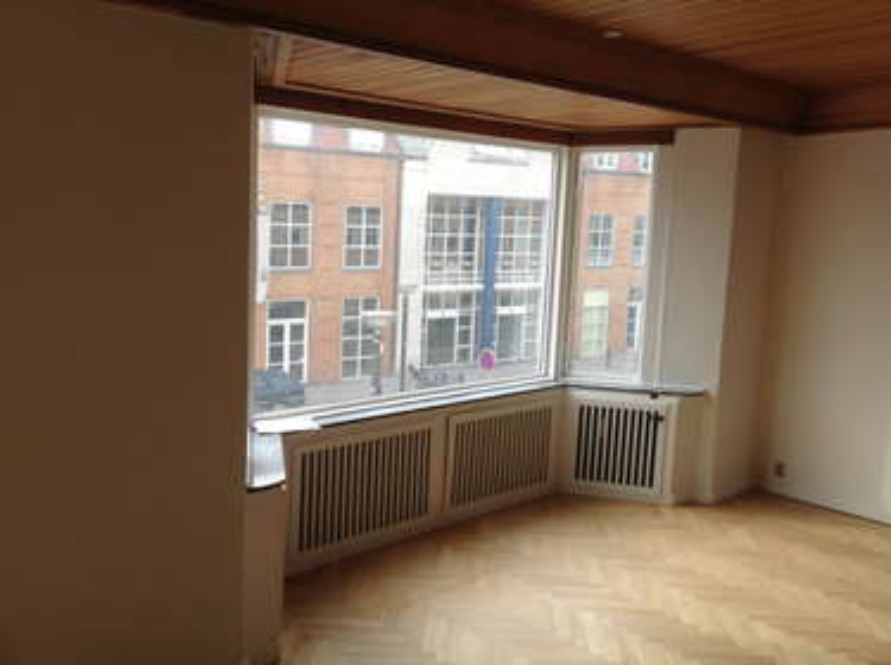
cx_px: 446
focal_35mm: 35
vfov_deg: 40.6
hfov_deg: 52.7
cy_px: 332
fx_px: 899
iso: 50
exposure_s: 1/252
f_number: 2.4
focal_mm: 4.28
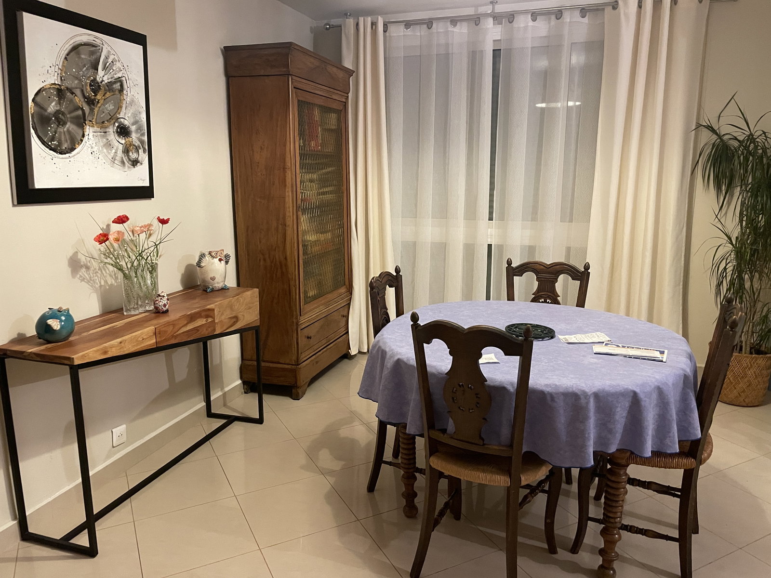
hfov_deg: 67.3
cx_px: 386
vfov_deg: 53.1
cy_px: 289
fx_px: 579
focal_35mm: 26
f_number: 1.6
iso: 500
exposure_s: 1/50
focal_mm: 4.2
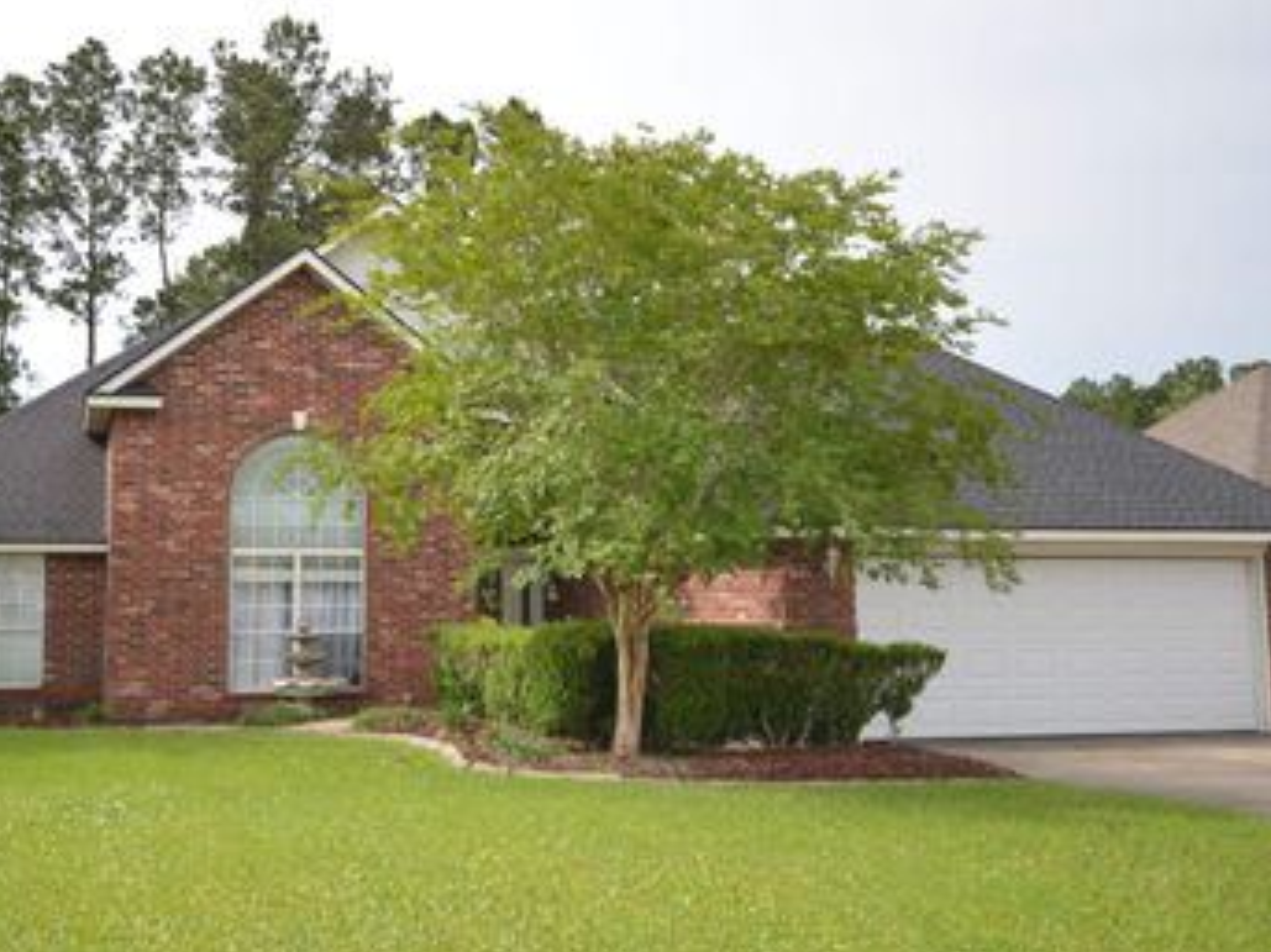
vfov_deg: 34.3
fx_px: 1542
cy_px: 404
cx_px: 489
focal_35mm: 42
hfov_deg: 44.5
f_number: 6.3
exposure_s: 1/200
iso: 100
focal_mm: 20
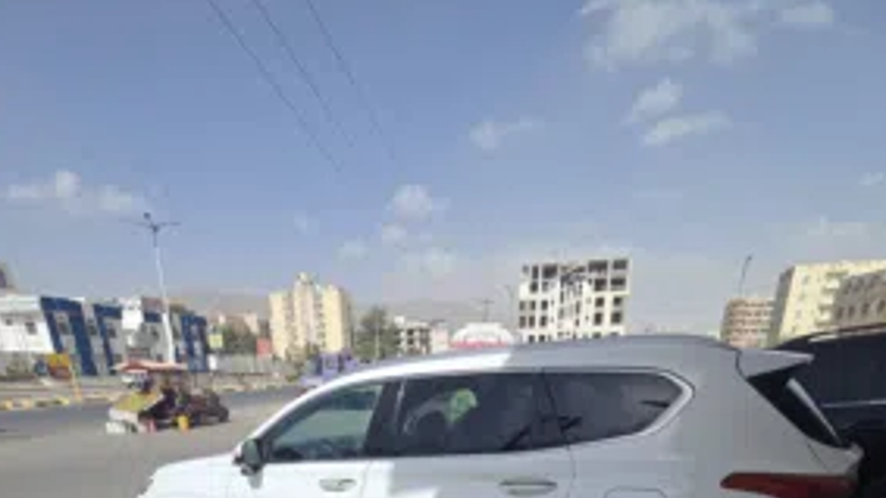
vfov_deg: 41.6
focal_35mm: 20
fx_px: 470
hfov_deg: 86.6
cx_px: 426
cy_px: 573
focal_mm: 2.2
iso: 50
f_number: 2.2
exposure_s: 1/2169
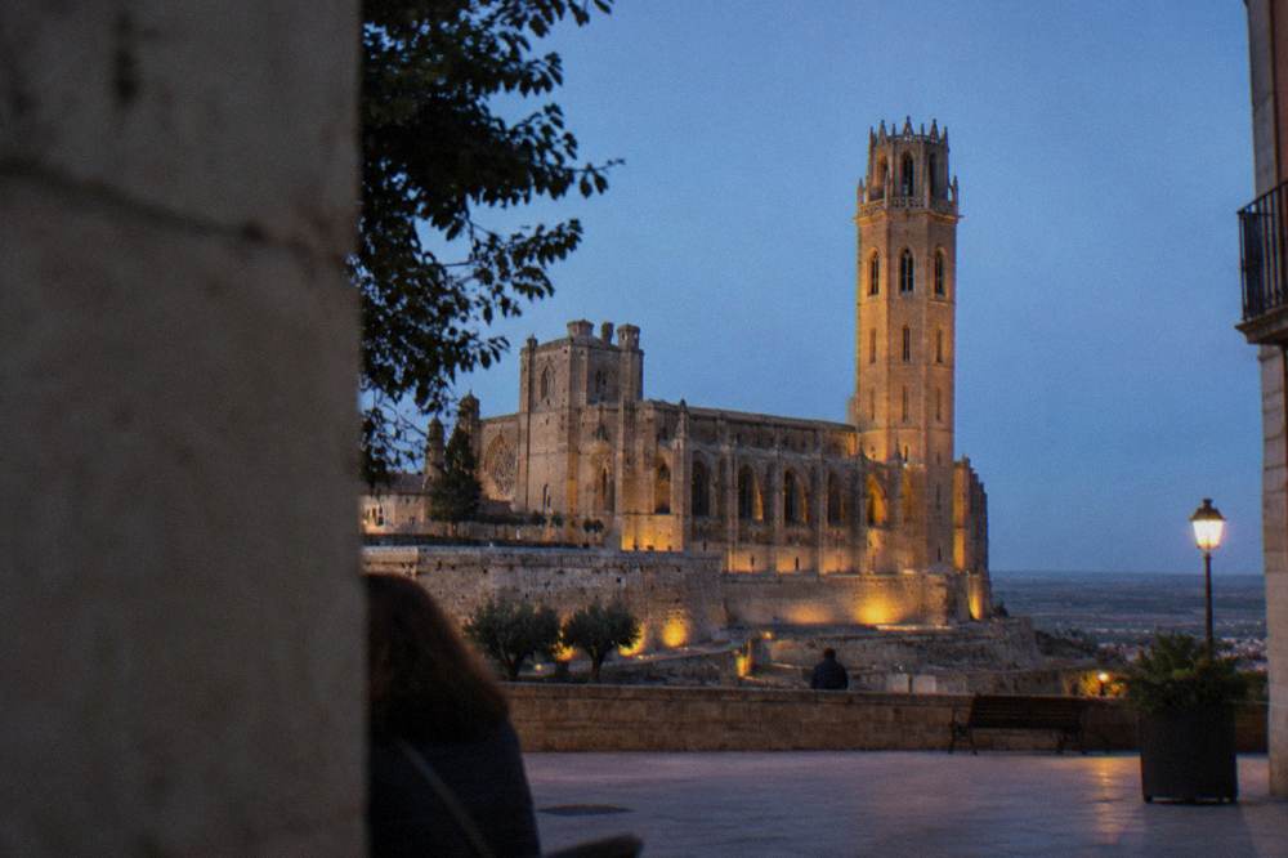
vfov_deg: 37.8
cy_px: 429
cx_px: 644
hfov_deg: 54.5
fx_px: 1252
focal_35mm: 35
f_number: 7.1
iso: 640
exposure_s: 1/400
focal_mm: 35
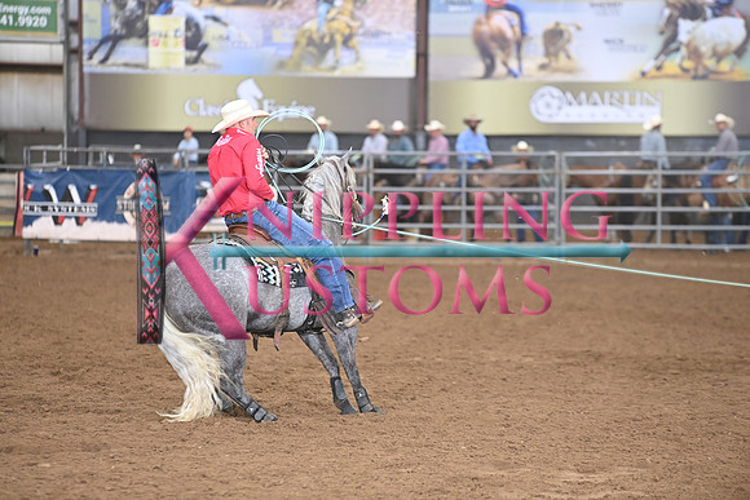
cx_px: 375
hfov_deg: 10.3
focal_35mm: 200
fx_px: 4167
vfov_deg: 6.9
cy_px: 250
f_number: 3.2
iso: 2500
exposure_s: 1/250
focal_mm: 200
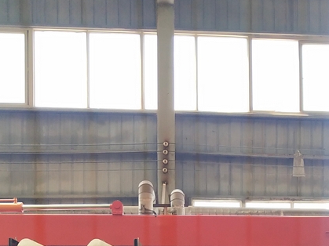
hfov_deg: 22.4
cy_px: 339
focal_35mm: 86
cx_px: 265
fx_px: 817
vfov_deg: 16.1
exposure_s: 1/100
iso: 179
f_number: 1.8
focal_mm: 3.95
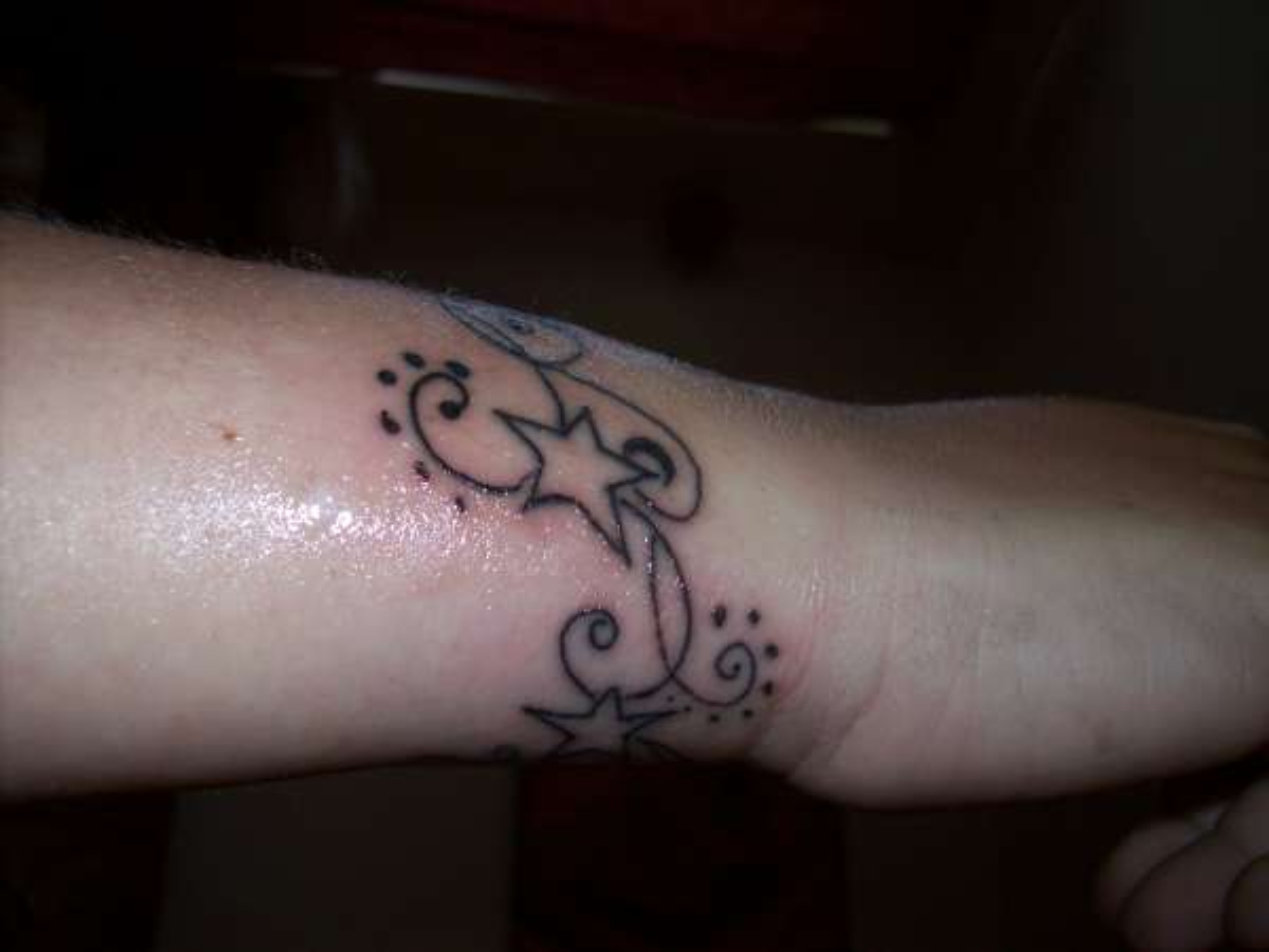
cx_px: 634
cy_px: 476
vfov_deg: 39.7
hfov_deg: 51.4
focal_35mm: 36
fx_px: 1320
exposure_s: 1/64
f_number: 2.7
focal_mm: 6
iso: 80
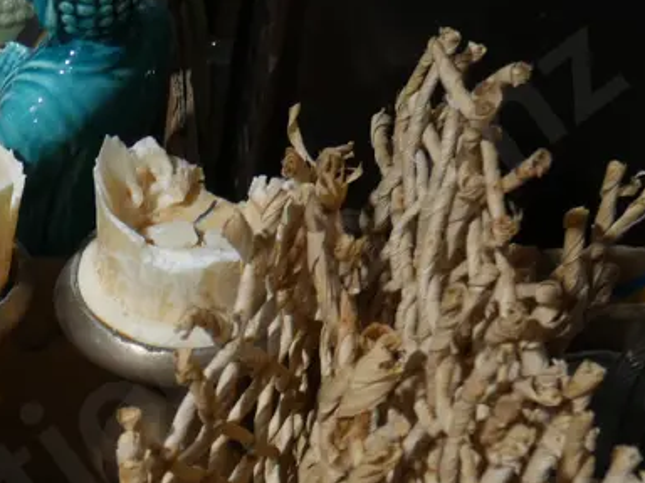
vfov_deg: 17.6
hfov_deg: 22.8
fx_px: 1491
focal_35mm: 80
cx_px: -82
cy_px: 570
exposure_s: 1/60
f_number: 3.6
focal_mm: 15
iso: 200
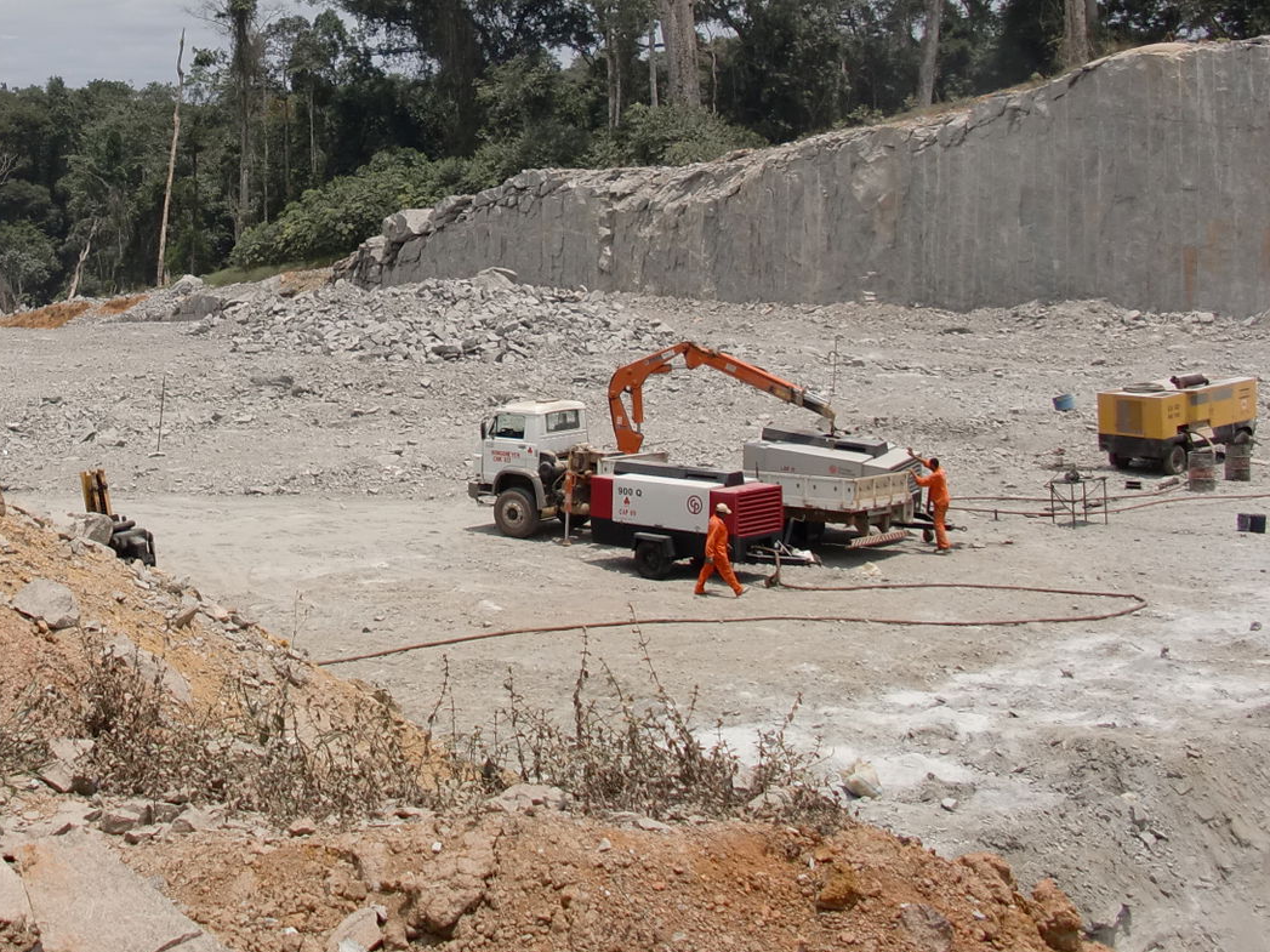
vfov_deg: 21.9
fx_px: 2421
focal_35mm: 66
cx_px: 241
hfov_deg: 28.7
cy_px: 165
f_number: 7.9
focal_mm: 6.3
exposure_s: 1/320
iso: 64
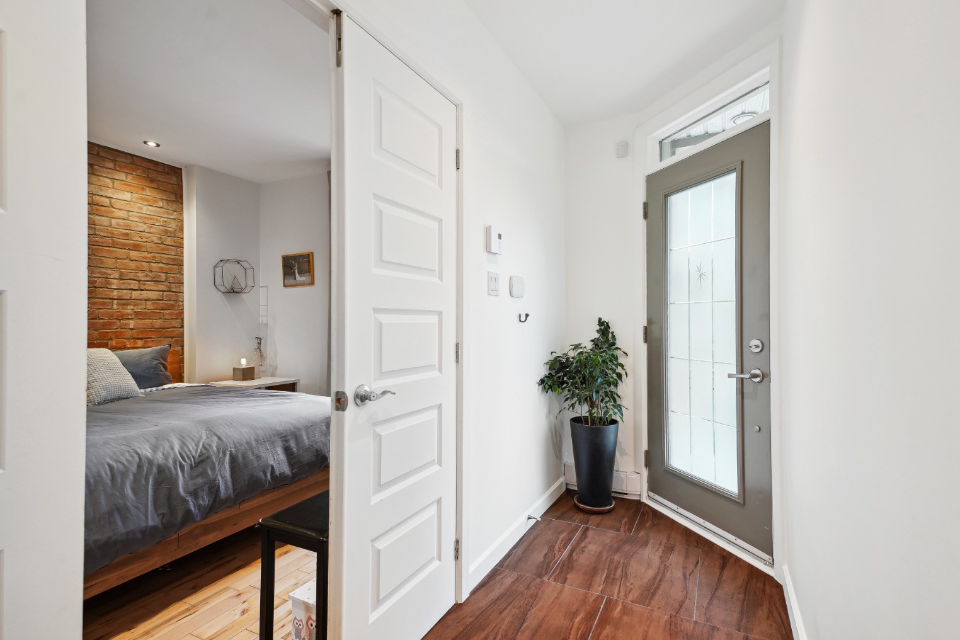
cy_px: 313
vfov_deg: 70.4
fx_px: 453
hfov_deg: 93.2
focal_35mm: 17
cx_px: 499
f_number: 6.3
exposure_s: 1/8
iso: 500
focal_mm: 16
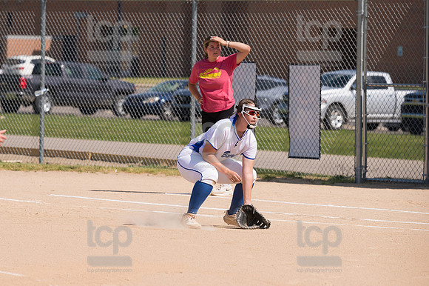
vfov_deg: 5.0
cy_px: 143
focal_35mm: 277
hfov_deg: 7.4
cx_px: 214
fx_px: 3299
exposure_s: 1/1600
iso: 250
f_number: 5.6
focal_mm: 185
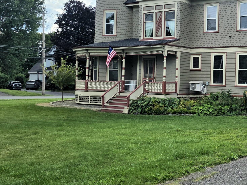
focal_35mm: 47
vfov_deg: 30.4
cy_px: 48
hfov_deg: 36.5
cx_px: 244
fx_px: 335
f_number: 1.7
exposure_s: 1/10000
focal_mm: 6.3
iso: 50
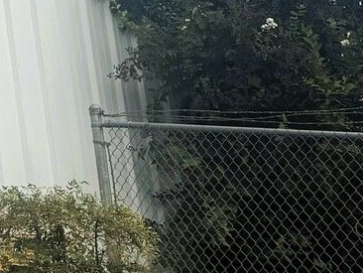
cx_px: -377
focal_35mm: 131
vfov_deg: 10.7
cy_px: -213
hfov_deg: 13.0
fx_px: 1375
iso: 80
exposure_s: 1/2801
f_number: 1.78
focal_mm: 6.76
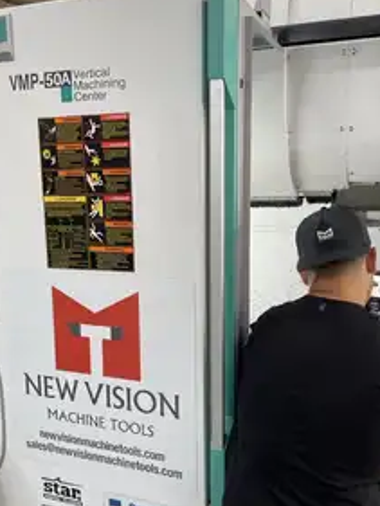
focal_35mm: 37
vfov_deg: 50.1
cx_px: 164
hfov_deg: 38.6
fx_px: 541
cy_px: 268
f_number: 1.6
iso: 100
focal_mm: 4.2
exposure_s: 1/120
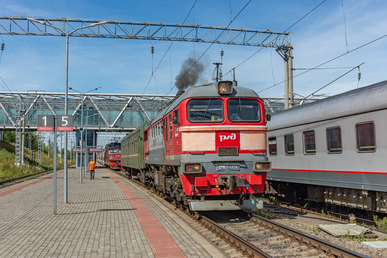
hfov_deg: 39.6
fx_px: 538
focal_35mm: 50
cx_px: 194
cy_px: 129
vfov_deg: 27.0
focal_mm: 50
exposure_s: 1/750
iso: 100
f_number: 8
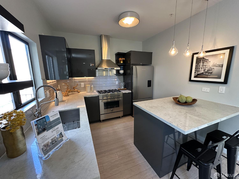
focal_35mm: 14
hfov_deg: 102.1
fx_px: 97
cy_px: 90
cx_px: 120
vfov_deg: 85.7
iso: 200
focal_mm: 2.22
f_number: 2.2
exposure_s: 1/60
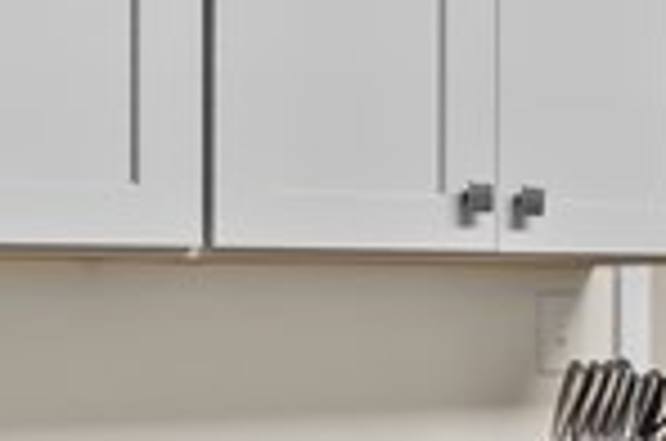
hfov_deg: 15.8
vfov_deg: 13.2
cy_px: 369
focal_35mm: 103
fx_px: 1901
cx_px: 1323
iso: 3200
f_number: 7.1
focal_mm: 14
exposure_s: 1/30
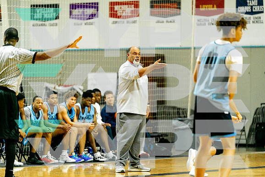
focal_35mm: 201
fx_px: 1480
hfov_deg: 10.2
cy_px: 88
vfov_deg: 6.8
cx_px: 133
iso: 2500
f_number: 2.8
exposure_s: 1/750
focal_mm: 200
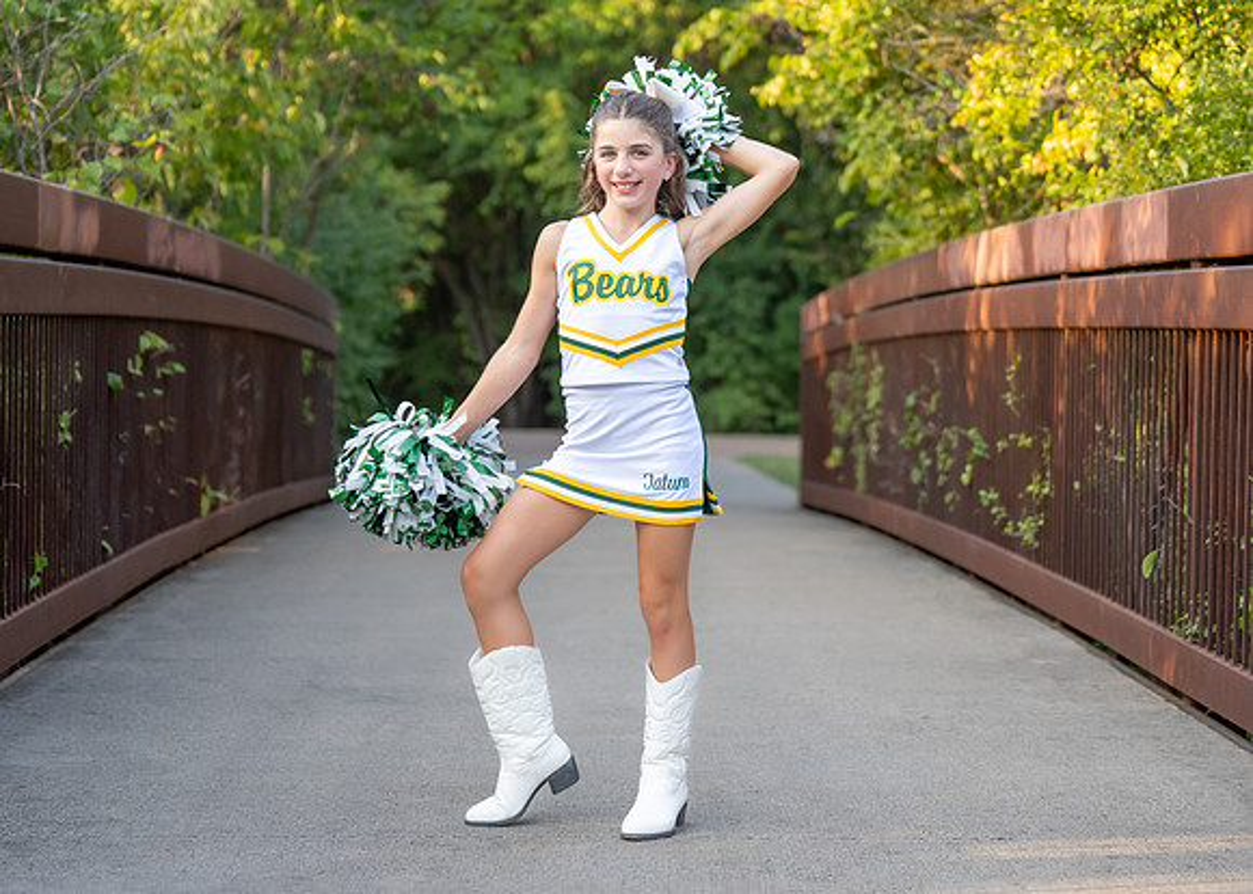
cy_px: 419
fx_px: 3076
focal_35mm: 86
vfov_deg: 16.5
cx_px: 666
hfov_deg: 23.0
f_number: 2.8
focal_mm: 70
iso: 800
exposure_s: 1/1000
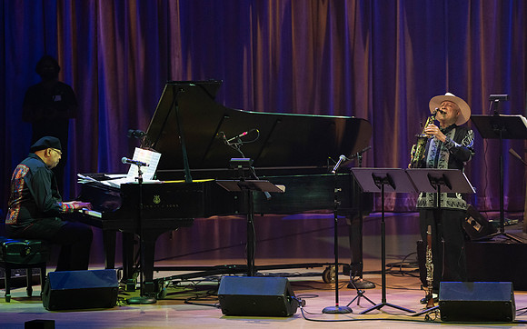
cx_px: 273
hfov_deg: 7.9
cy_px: 182
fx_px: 3793
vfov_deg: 5.0
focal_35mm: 264
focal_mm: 250
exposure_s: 1/250
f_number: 5.6
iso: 3200
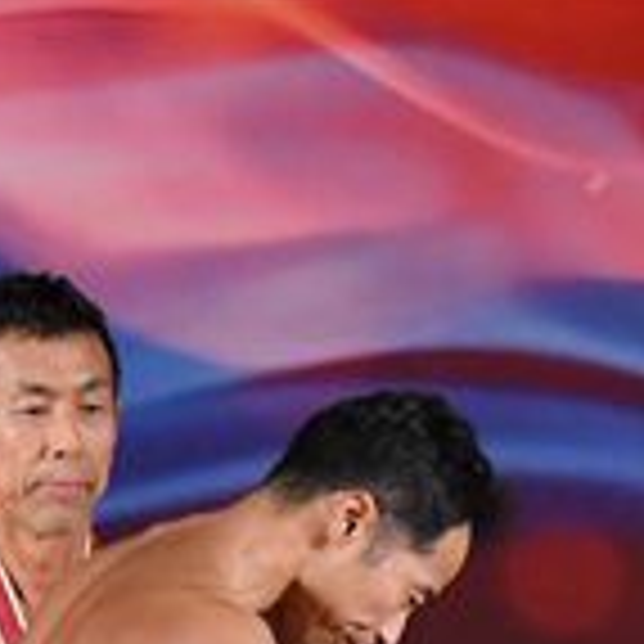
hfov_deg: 1.9
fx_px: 19554
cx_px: 592
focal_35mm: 929
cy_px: 1135
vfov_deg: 1.9
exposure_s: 1/400
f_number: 5.6
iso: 3200
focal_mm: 135
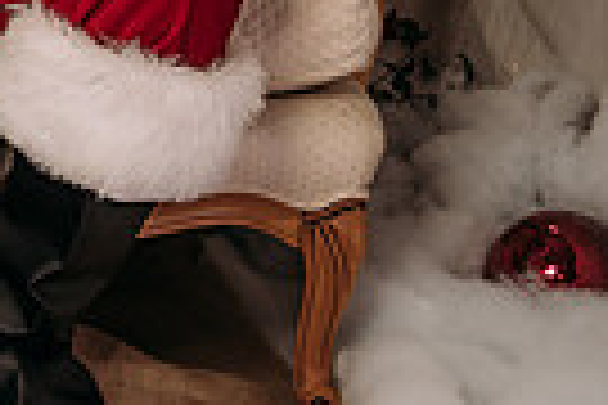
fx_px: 2871
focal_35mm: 170
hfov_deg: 11.1
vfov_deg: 7.9
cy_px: -203
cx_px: -568
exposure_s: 1/100
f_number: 5.6
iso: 100
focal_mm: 35
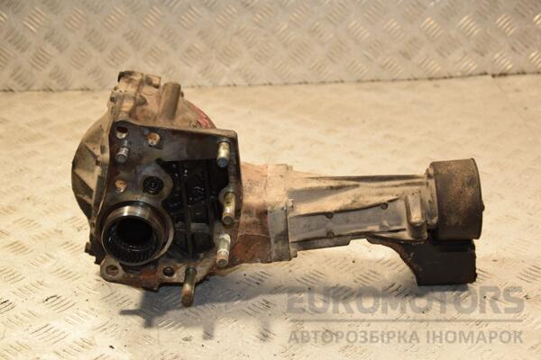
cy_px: 180
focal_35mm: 72
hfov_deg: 28.1
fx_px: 1082
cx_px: 270
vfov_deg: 18.9
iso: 800
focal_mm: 48
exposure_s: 1/160
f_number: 4.8
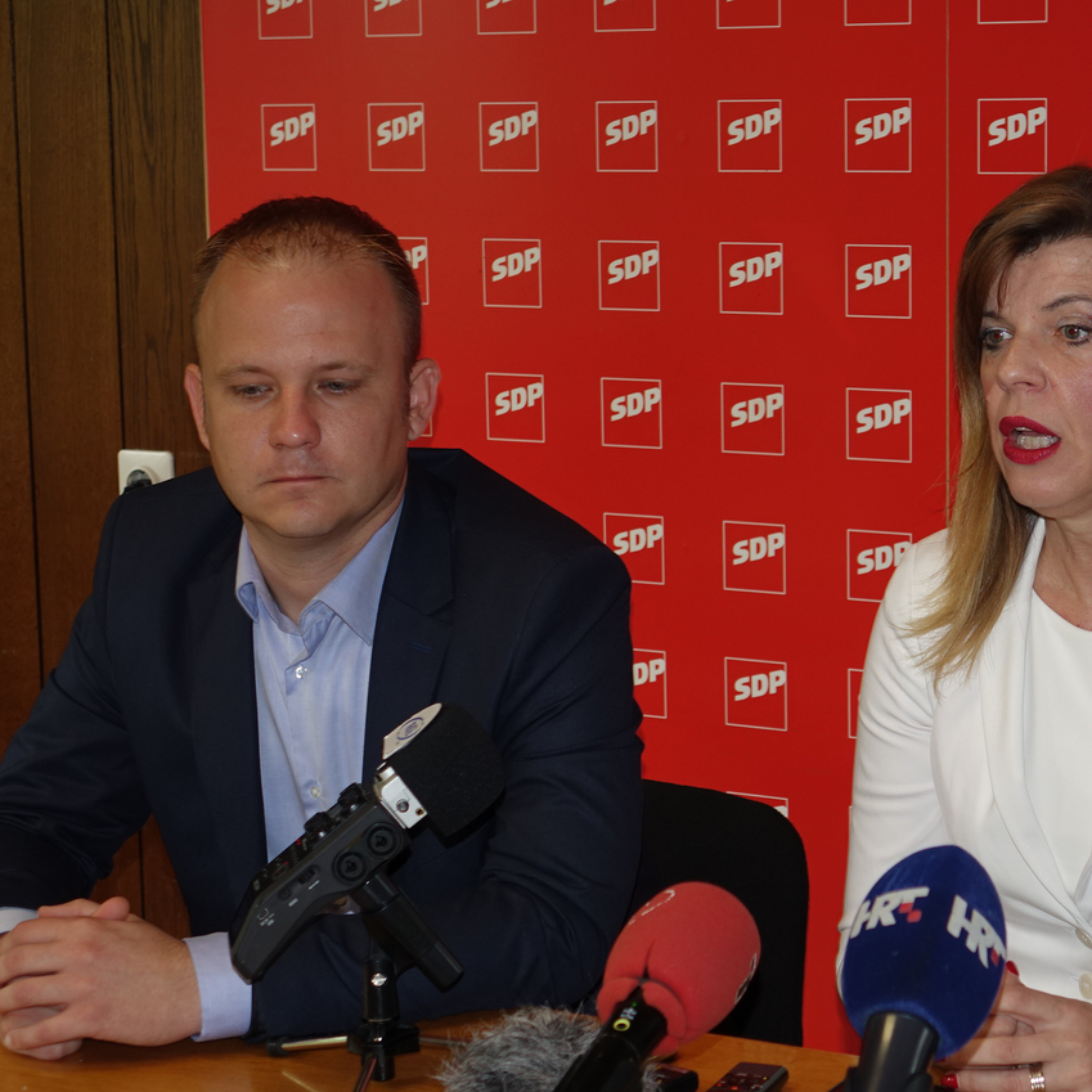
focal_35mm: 82
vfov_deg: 21.1
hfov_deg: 21.0
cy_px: 547
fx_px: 2927
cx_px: 787
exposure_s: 1/60
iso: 200
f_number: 2.8
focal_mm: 23.32
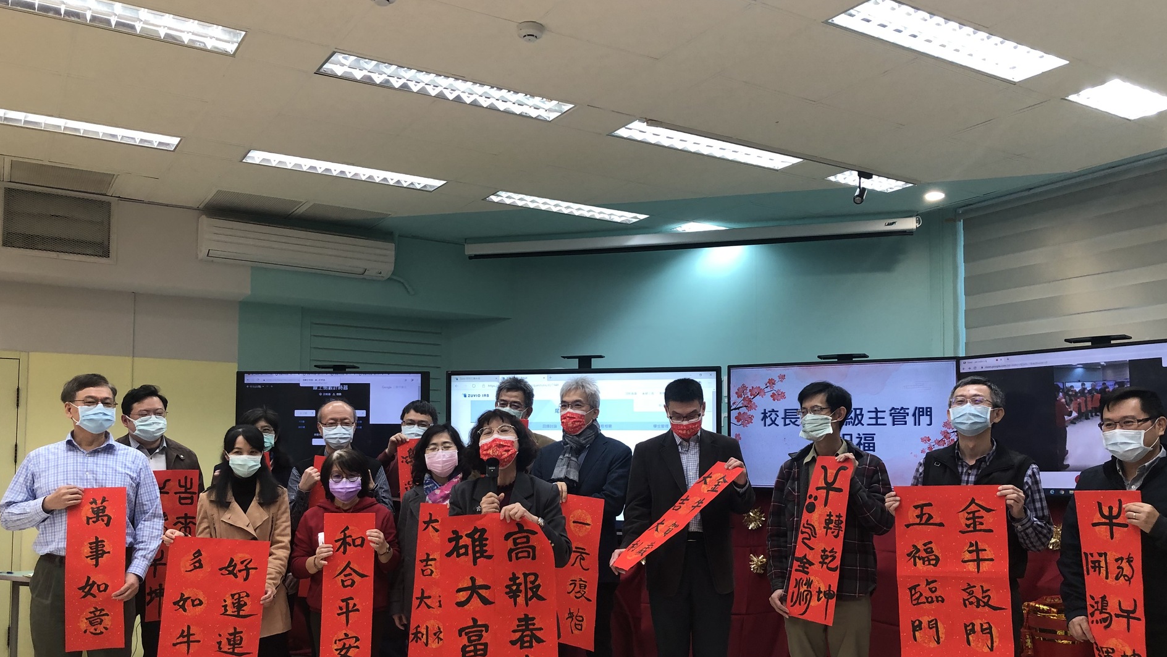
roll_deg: +0.4
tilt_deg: +3.7
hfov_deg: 62.6
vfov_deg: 37.6
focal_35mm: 31
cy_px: 405
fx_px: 959
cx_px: 588
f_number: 1.8
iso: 32
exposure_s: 1/30
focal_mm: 3.99
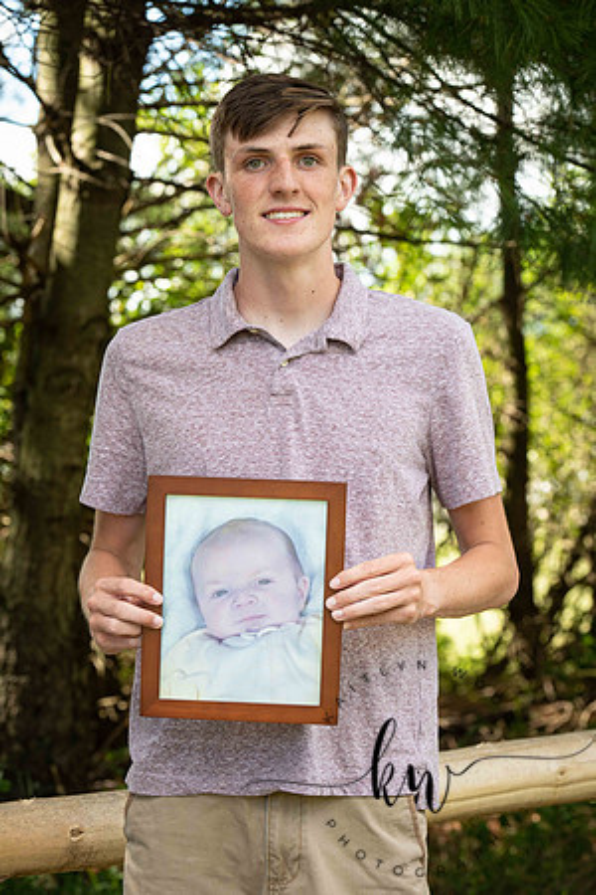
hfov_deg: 13.4
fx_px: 2533
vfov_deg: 20.0
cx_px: 298
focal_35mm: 102
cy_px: 448
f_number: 6.3
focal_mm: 102
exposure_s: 1/200
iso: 400
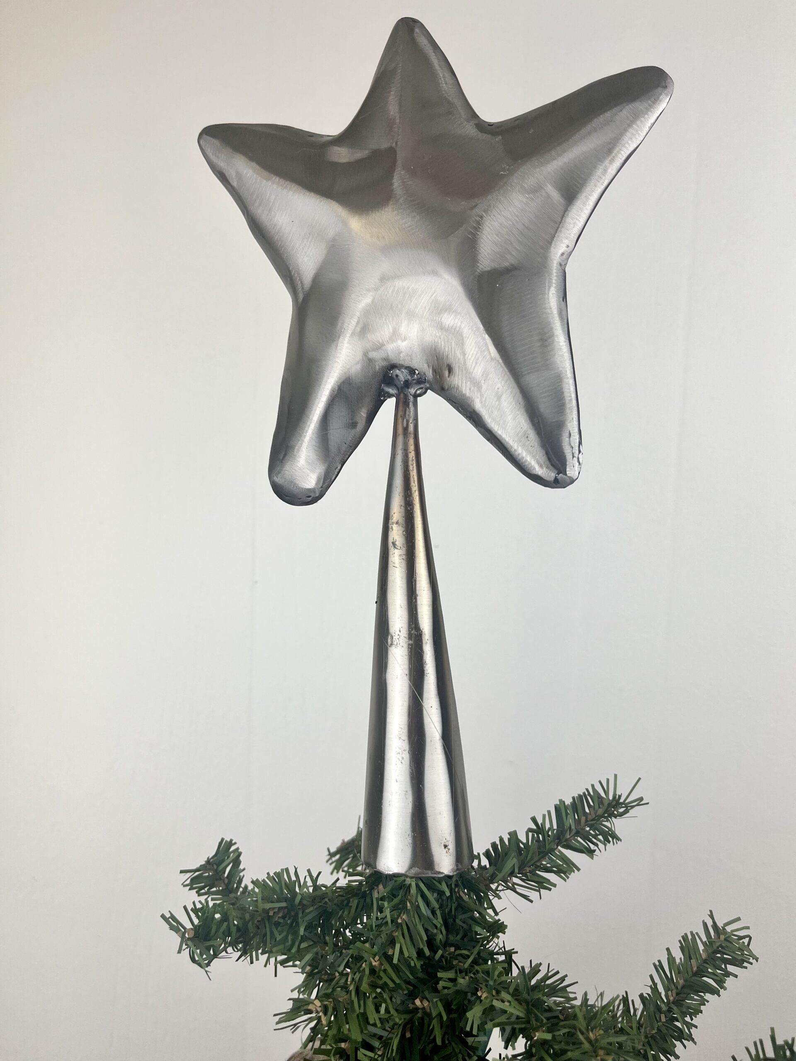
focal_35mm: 26
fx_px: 797
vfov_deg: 67.3
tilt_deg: -4.9
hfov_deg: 53.1
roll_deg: -1.7
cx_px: 398
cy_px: 530
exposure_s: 1/493
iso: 50
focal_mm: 5.1
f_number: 1.6
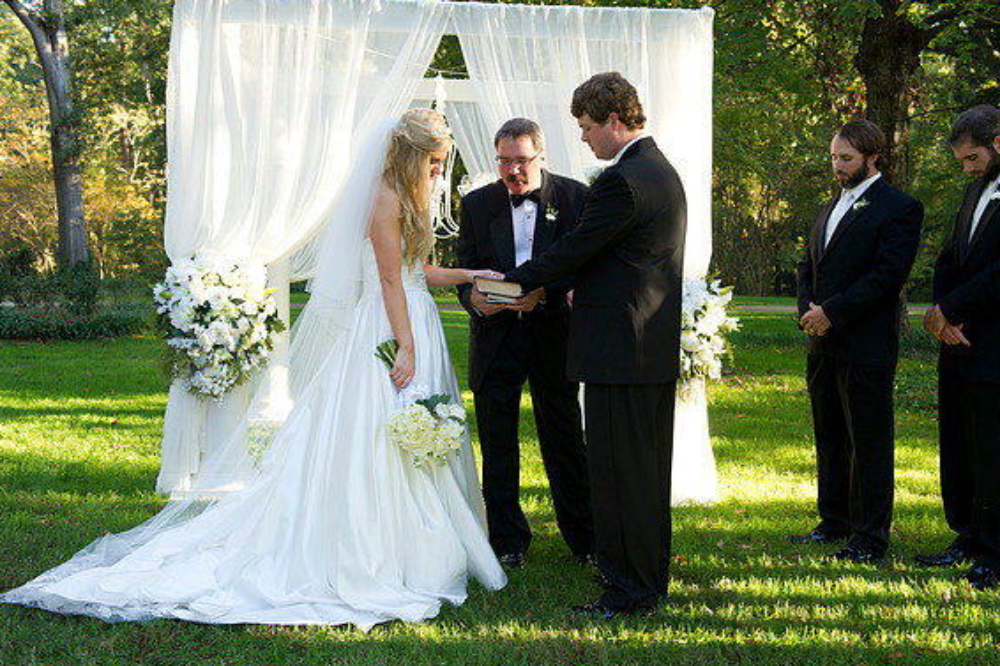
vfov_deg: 32.6
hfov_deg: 47.4
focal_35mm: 41
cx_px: 507
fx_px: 1138
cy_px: 329
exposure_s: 1/125
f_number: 5.6
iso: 640
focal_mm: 40
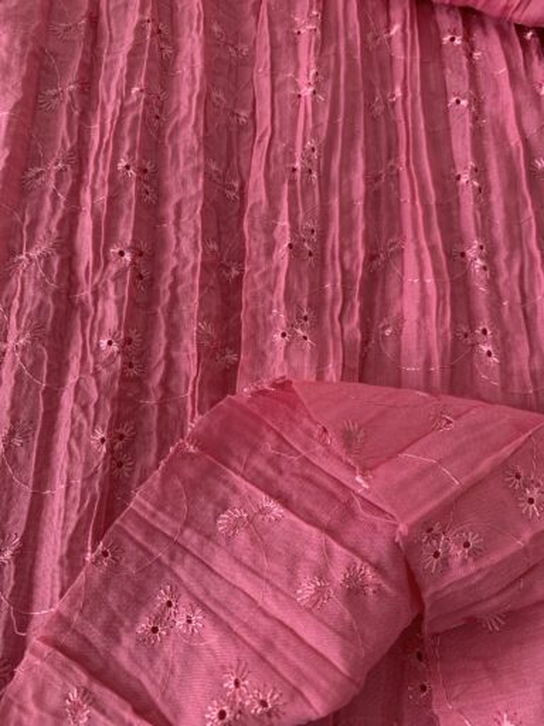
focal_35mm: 26
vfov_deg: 67.3
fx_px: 545
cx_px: 272
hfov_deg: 53.1
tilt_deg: -72.2
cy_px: 363
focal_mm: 4.25
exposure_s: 1/60
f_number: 1.8
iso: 125
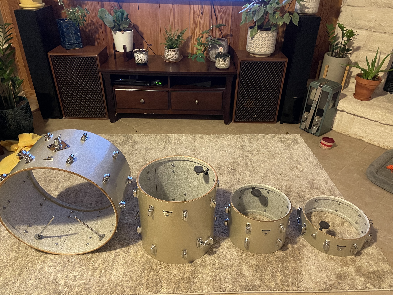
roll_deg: -1.0
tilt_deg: -31.6
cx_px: 196
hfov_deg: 67.3
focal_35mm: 26
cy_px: 148
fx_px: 295
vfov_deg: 53.1
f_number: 1.6
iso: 640
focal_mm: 4.2
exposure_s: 1/30
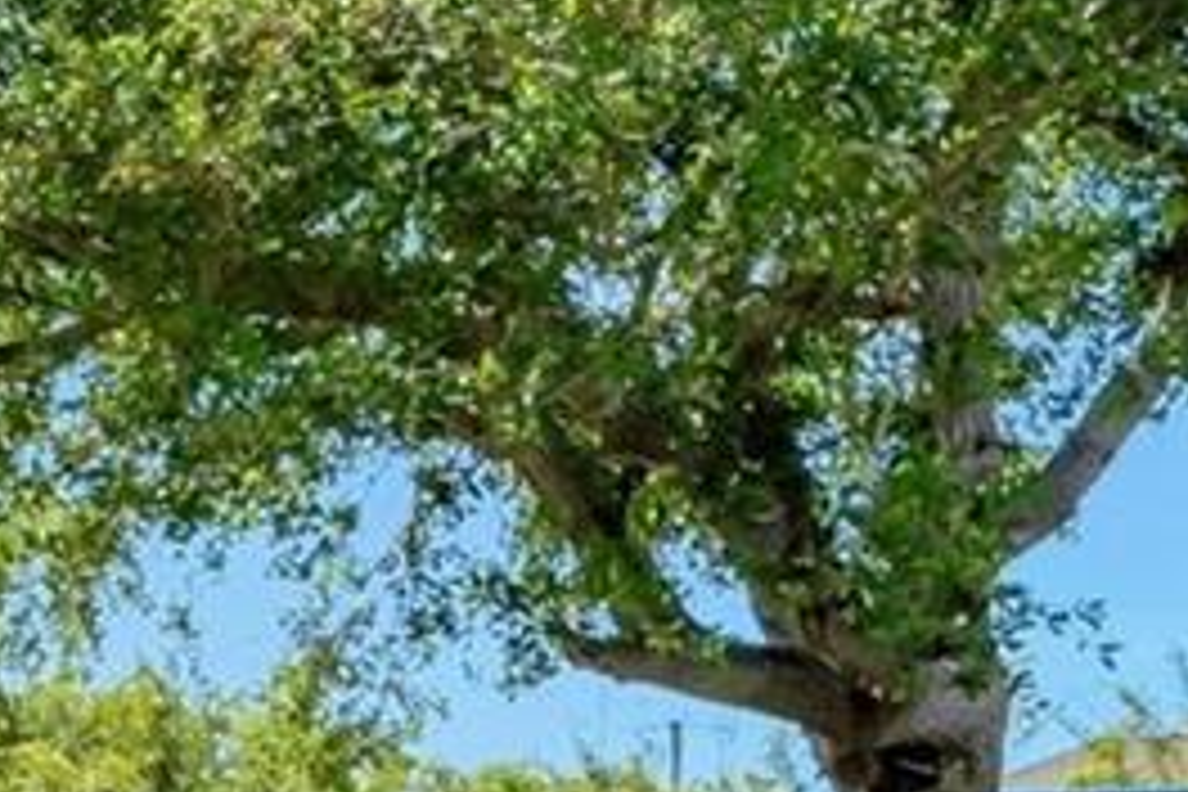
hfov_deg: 20.1
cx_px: -675
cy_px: 1048
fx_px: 2805
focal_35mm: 85
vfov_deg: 15.3
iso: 250
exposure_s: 1/640
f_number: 9
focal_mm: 14
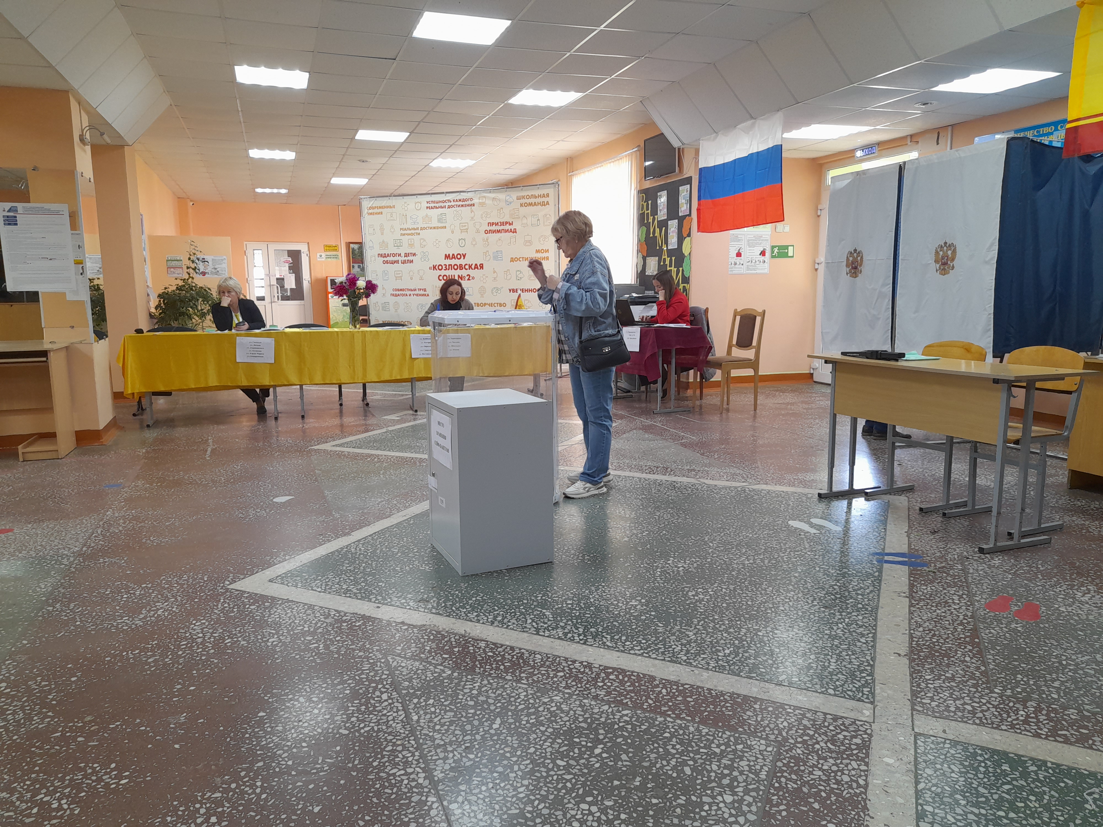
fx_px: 797
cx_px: 552
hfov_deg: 69.4
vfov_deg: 54.9
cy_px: 414
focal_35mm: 25
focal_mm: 4.6
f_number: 2
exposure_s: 1/50
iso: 125
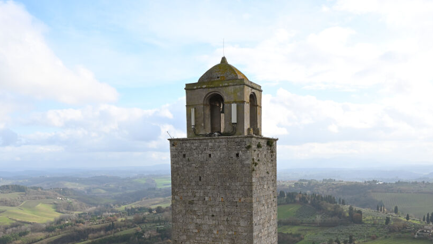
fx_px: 425
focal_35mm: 37
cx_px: 228
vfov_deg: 30.8
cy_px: 212
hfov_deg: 54.0
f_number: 5.6
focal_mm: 16
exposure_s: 1/320
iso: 100
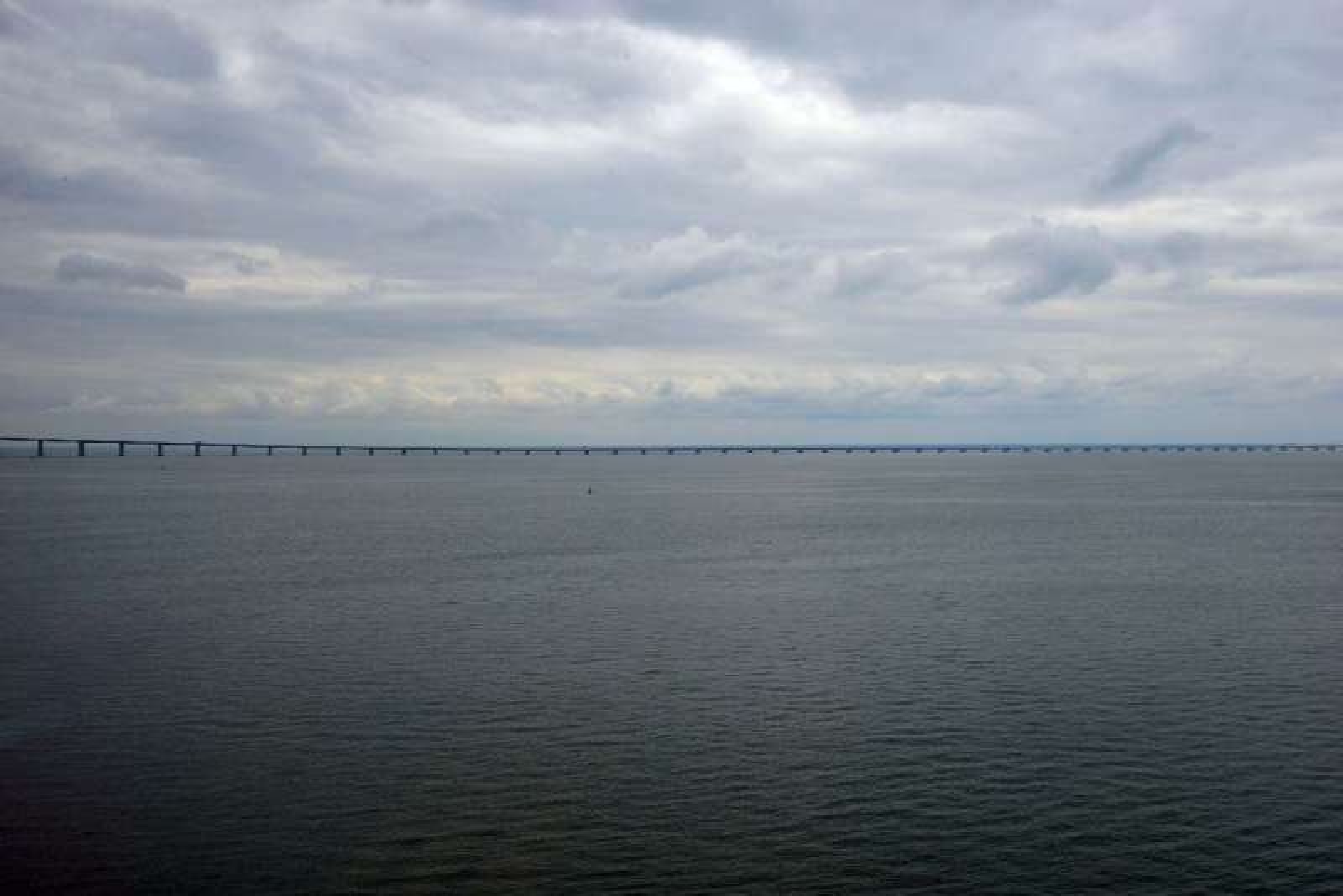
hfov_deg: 63.6
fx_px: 1082
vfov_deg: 45.0
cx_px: 672
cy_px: 448
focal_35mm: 29
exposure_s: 1/80
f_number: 16
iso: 125
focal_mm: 29
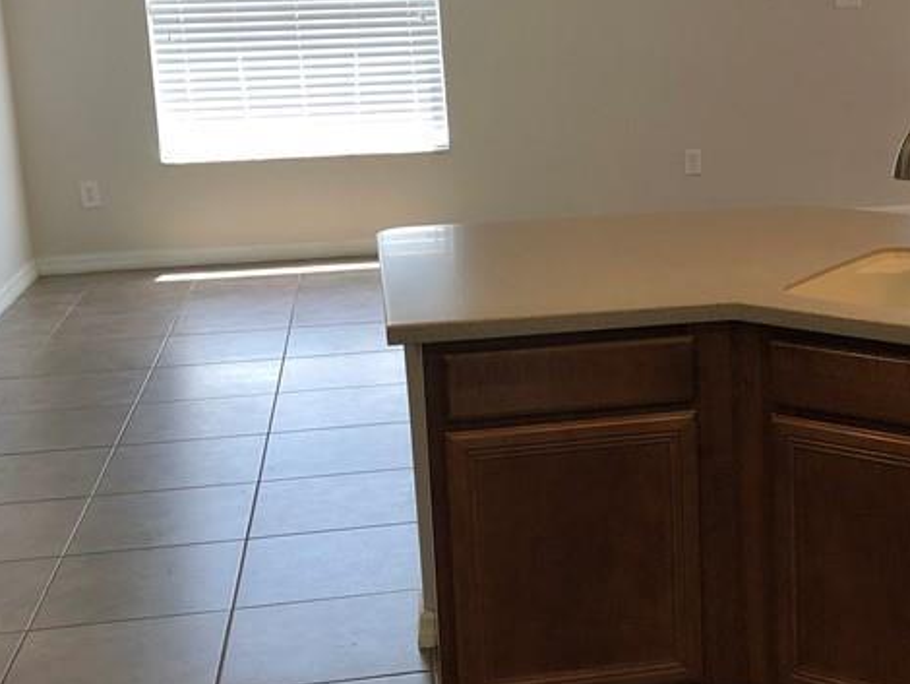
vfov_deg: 24.0
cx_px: 732
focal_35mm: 61
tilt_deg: -11.8
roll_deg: +1.8
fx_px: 1604
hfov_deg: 30.9
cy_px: 289
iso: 25
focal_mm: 4
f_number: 1.8
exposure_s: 1/30
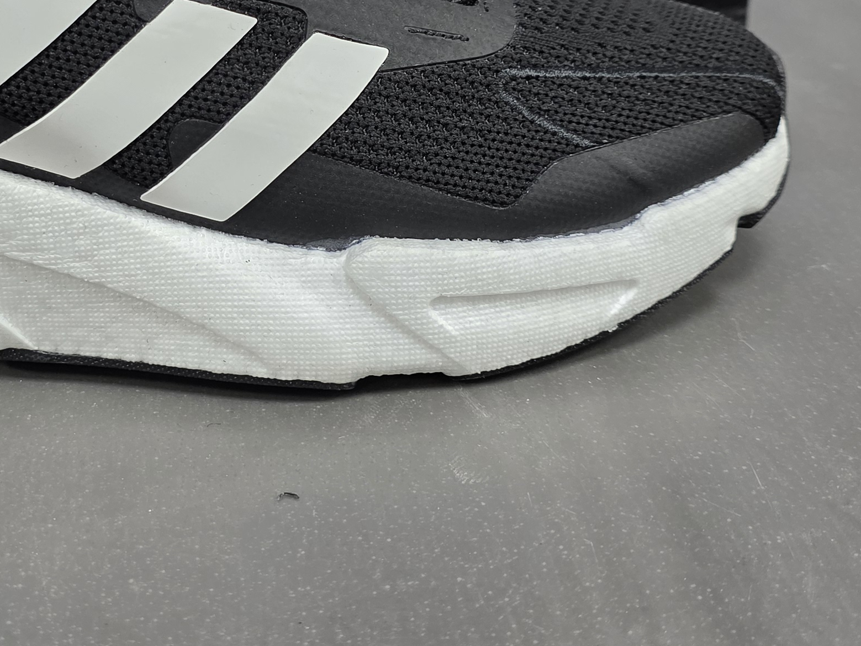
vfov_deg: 24.4
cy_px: 120
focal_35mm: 59
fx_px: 1467
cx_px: 198
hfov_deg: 32.0
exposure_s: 1/100
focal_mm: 6.3
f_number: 1.7
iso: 160
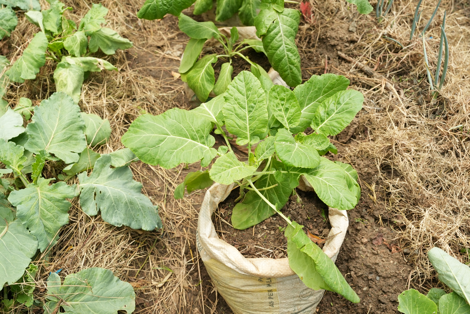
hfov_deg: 49.6
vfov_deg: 34.3
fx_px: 508
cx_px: 235
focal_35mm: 39
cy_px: 157
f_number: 6.3
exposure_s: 1/125
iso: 800
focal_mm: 38.9
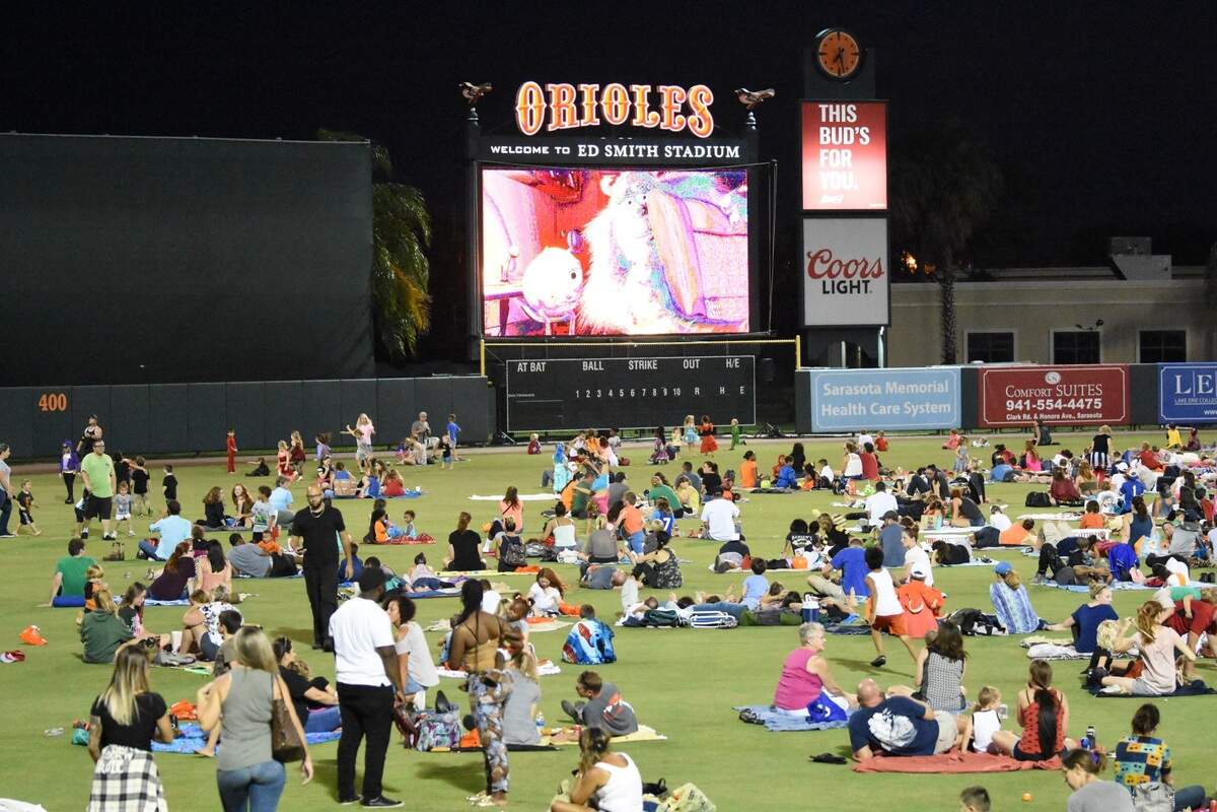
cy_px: 406
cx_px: 608
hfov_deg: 18.9
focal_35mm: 108
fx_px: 3651
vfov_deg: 12.7
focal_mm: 72
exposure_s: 1/500
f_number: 2.8
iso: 12800
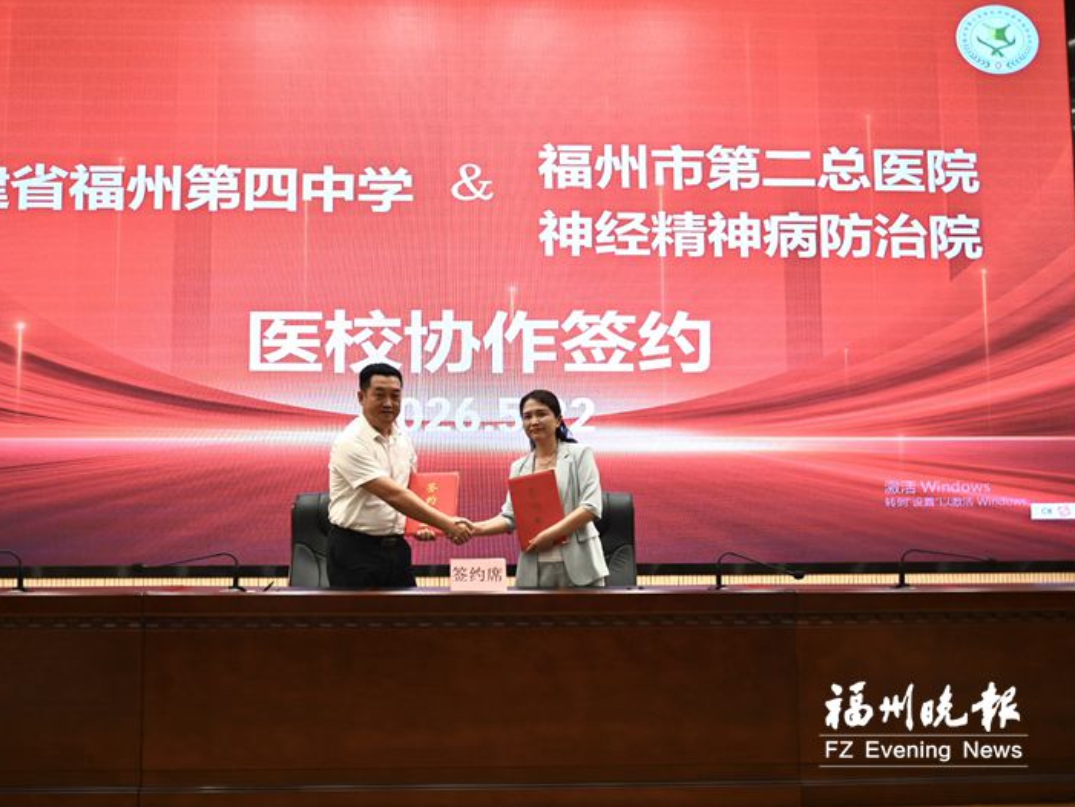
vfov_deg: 41.8
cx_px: 477
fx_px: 1056
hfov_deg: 53.8
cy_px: 406
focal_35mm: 34
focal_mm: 31
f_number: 2.8
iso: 400
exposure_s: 1/200
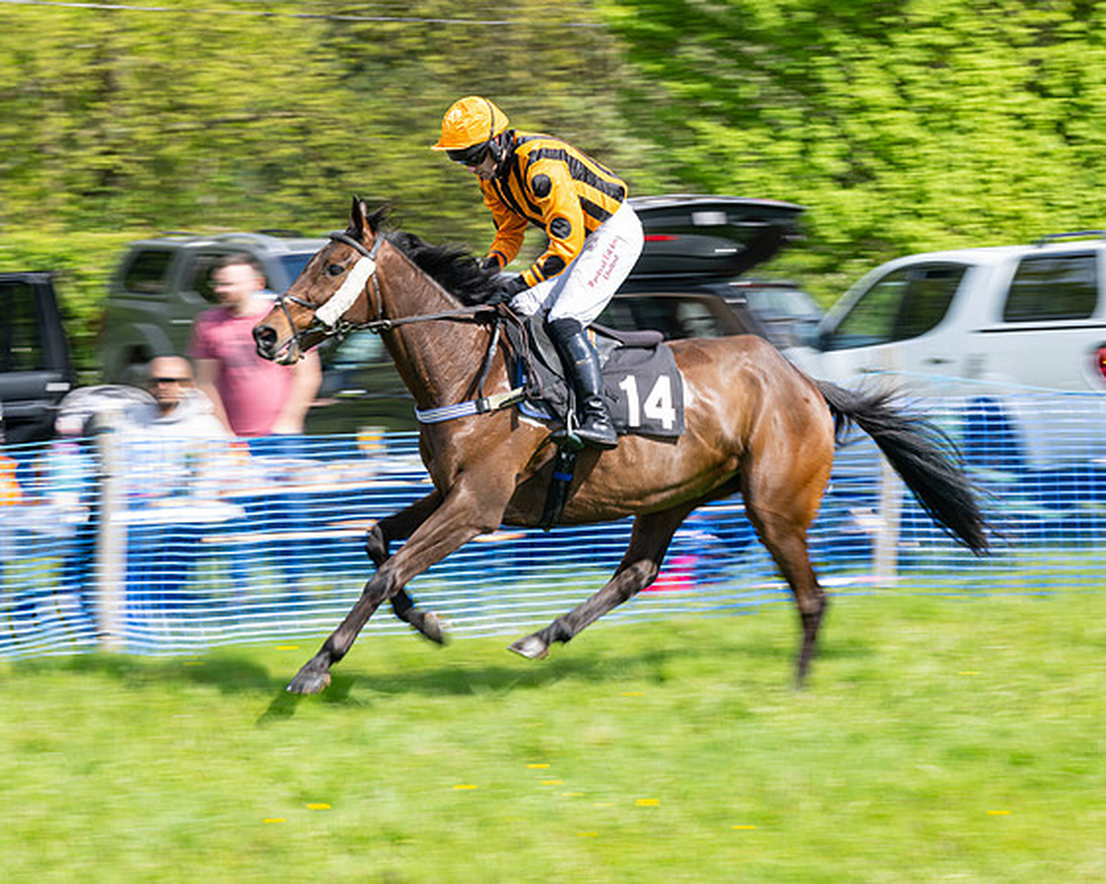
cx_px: 473
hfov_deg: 15.2
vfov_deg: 12.2
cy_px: 436
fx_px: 4132
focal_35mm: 126
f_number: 8
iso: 100
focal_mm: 103
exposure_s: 1/100
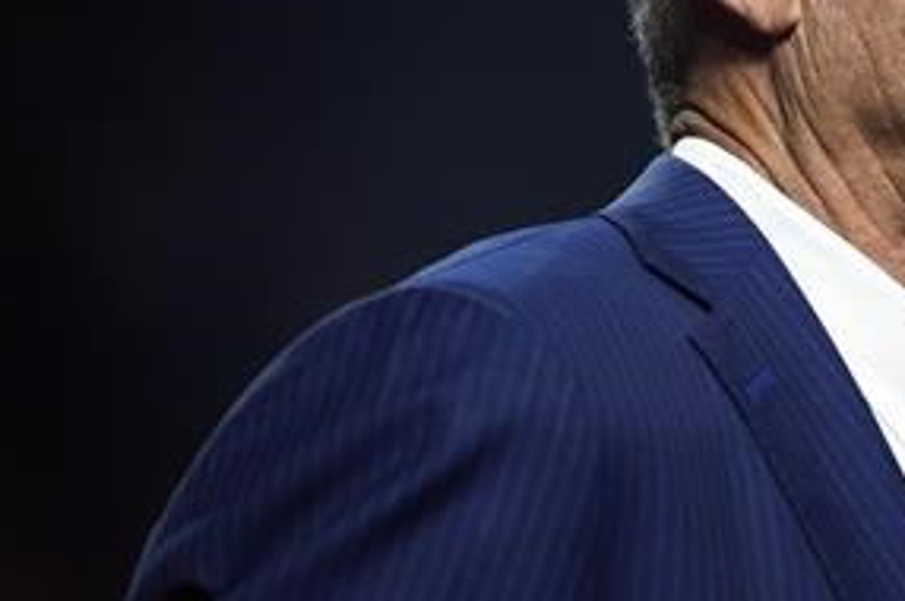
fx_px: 11425
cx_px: 943
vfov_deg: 3.0
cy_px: 125
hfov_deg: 4.5
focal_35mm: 455
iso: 640
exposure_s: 1/400
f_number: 2.8
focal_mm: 200
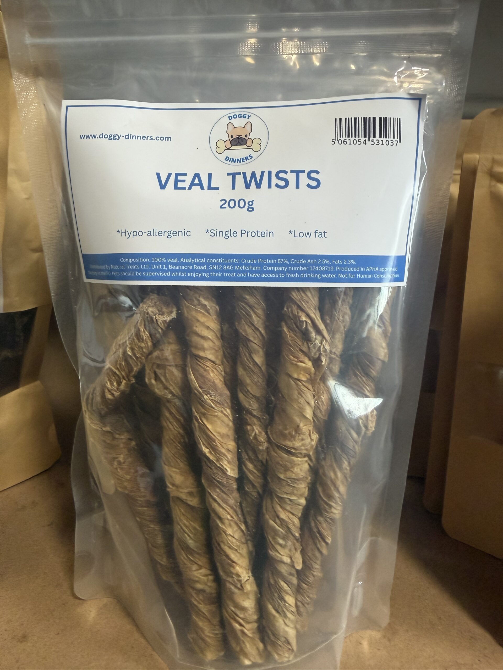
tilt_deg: -16.3
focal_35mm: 24
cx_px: 252
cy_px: 335
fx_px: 465
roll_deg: -2.9
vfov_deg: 71.6
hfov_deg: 56.8
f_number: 2.2
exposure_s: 1/100
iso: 250
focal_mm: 2.22
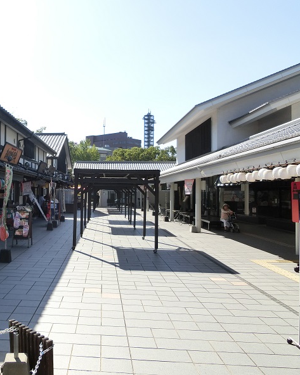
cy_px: 186
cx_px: 64
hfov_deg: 42.7
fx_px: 367
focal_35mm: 33
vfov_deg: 54.2
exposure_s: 1/640
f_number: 3.5
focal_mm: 4.5
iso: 80
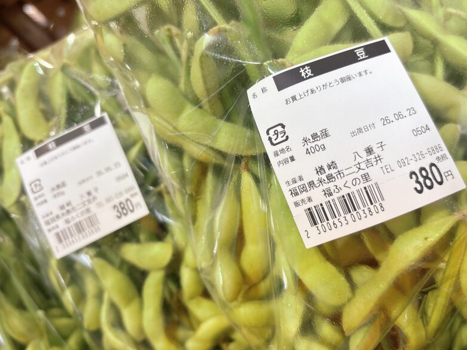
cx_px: 248
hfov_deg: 56.8
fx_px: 432
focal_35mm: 32
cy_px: 163
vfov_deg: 44.1
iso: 100
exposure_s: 1/60
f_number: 1.6
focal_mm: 5.96
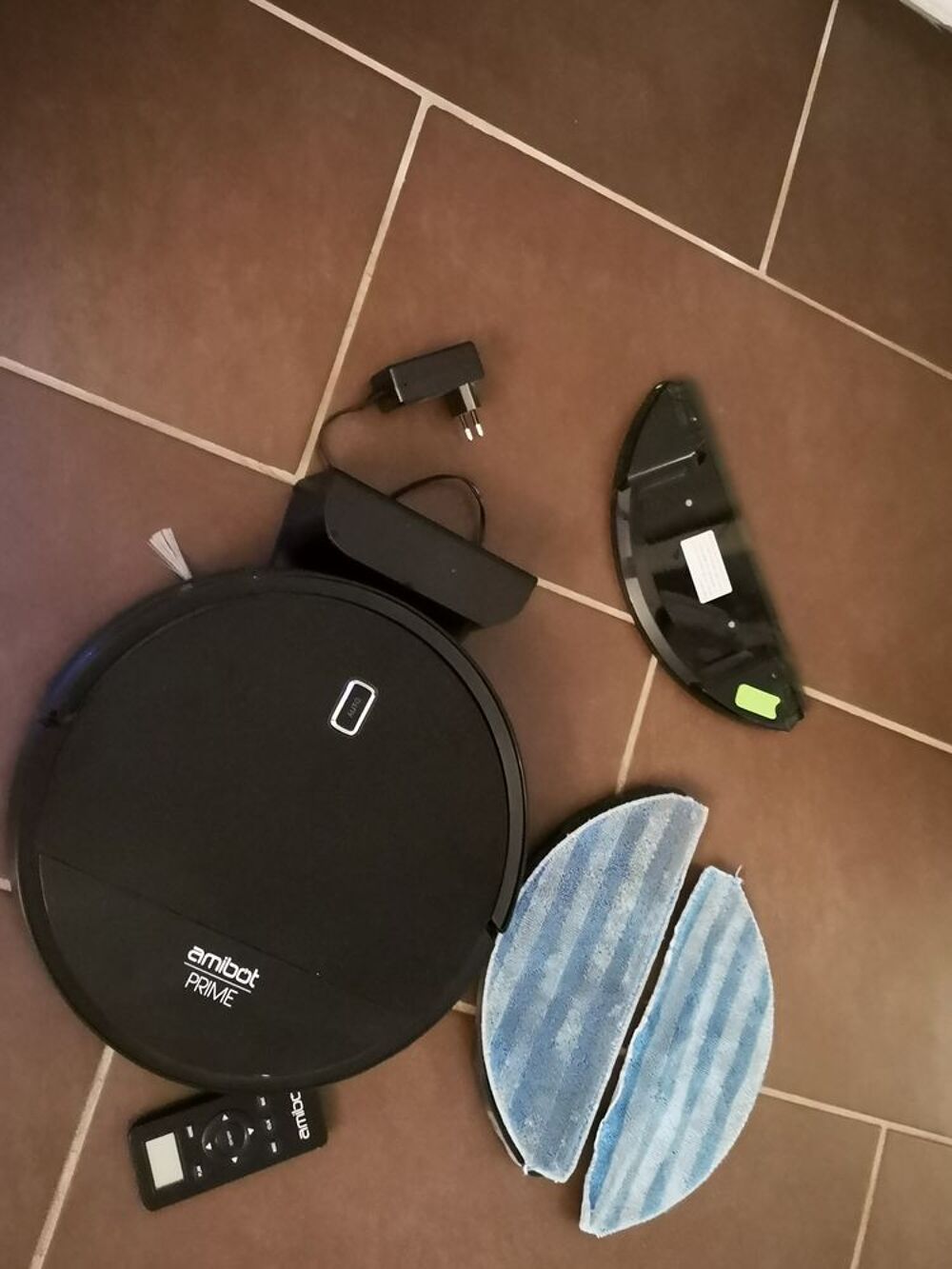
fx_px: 1247
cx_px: 476
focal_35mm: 34
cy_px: 634
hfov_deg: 41.8
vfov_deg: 54.0
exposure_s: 1/16.7
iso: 6400
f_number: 1.8
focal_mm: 5.58
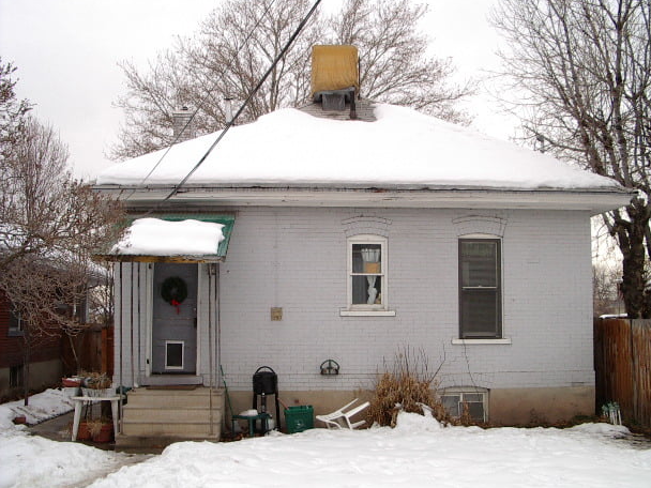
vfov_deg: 36.0
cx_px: 342
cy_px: 253
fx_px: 752
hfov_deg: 46.8
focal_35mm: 40
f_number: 4.8
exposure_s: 1/400
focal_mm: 5.8
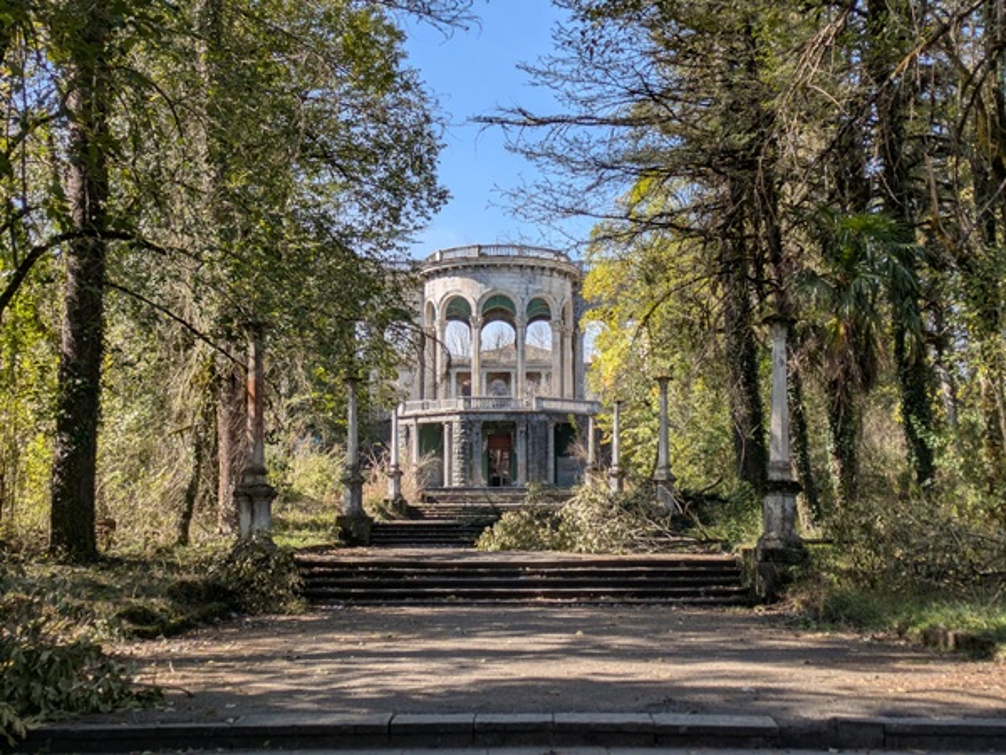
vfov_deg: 28.6
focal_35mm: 51
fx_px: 1482
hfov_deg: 37.5
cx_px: 503
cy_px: 378
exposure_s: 1/1282
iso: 43
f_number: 1.89
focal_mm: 5.43
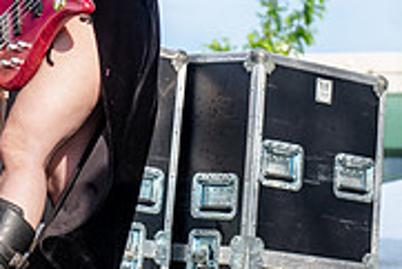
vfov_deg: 7.3
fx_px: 2079
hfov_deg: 11.0
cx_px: 51
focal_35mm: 186
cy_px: -61
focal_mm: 58
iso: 125
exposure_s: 1/400
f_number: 3.2
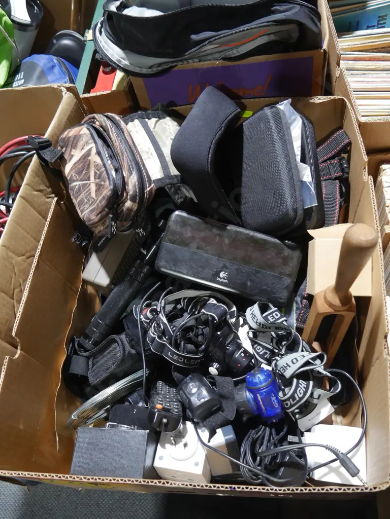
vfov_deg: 63.4
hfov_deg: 49.7
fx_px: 421
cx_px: 195
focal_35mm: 28
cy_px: 260
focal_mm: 14
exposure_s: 1/60
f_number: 3.5
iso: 800
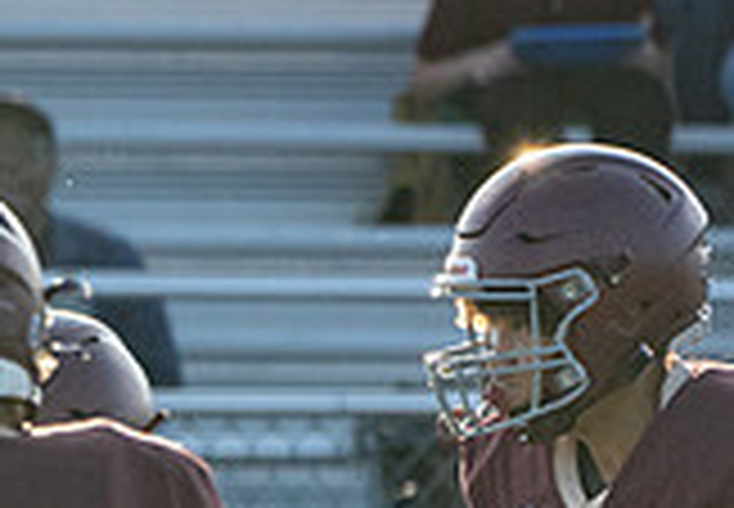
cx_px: -814
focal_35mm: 2034
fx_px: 41984
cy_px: 716
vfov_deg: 0.7
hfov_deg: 1.0
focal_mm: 400
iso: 1600
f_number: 8
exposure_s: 1/1250
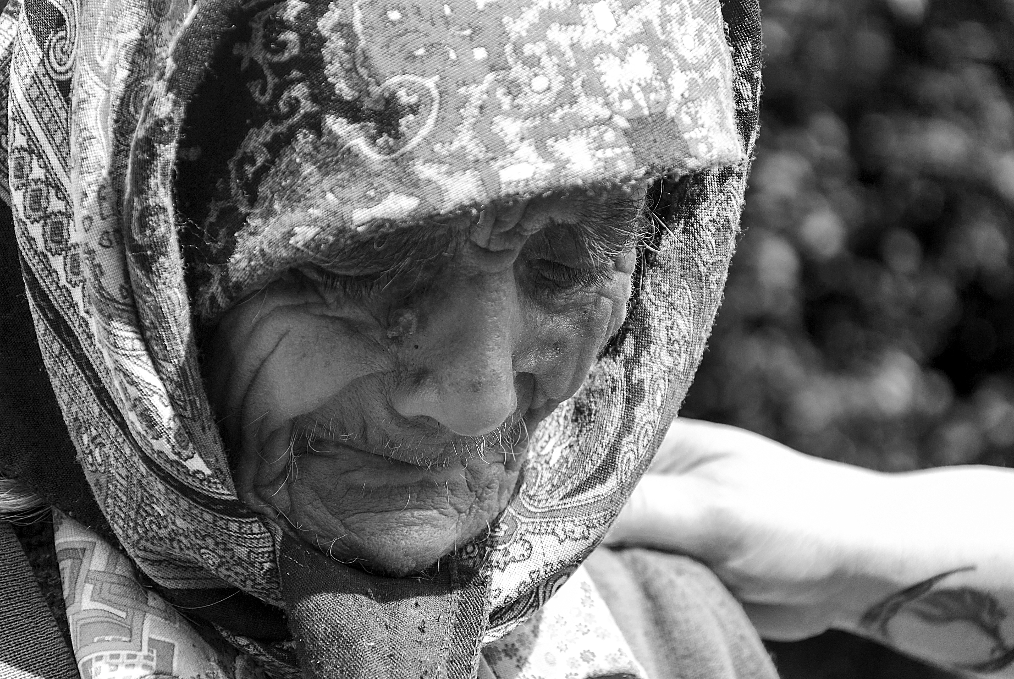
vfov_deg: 9.4
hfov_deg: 13.9
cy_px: 340
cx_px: 507
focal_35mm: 147
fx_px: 4145
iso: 100
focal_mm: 98
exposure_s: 1/80
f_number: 5.6
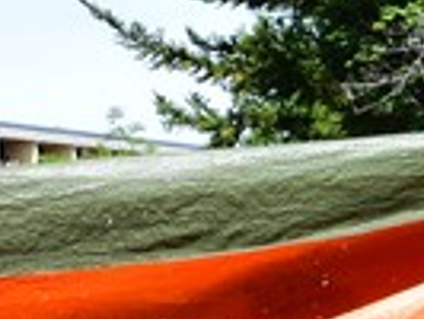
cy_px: 410
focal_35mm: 278
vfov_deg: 5.3
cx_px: -210
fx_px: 3405
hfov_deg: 7.0
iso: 400
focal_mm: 25
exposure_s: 1/1250
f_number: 6.3
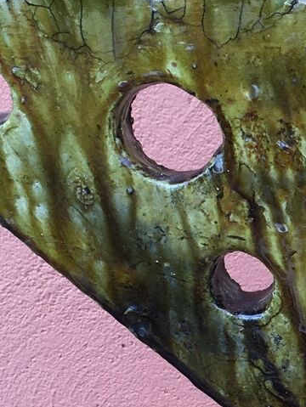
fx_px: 1424
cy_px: 352
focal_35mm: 121
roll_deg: +1.7
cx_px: 406
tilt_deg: -26.9
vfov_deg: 16.1
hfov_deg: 11.9
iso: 25
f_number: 2.2
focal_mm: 4.15
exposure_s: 1/100
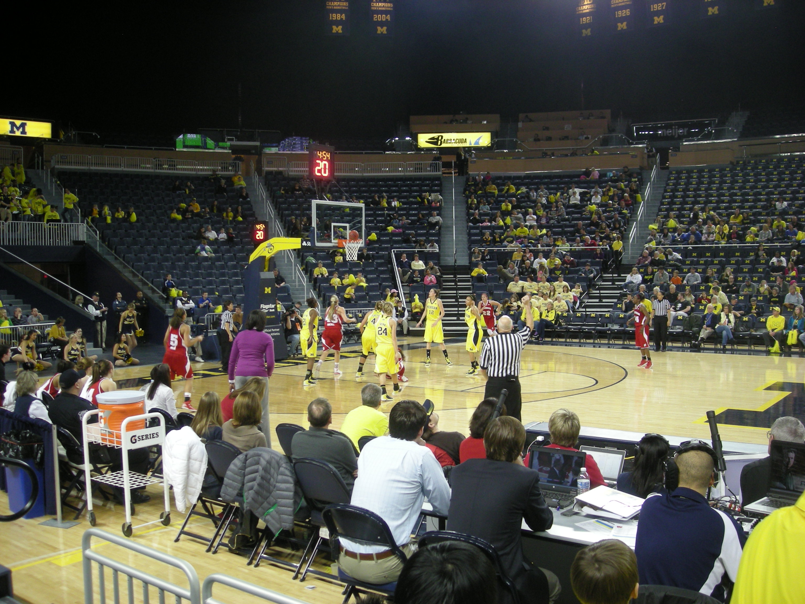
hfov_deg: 52.6
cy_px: 302
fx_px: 814
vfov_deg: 40.7
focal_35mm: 35
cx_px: 402
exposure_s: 1/62.6
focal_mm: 5.7
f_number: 2.8
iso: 131
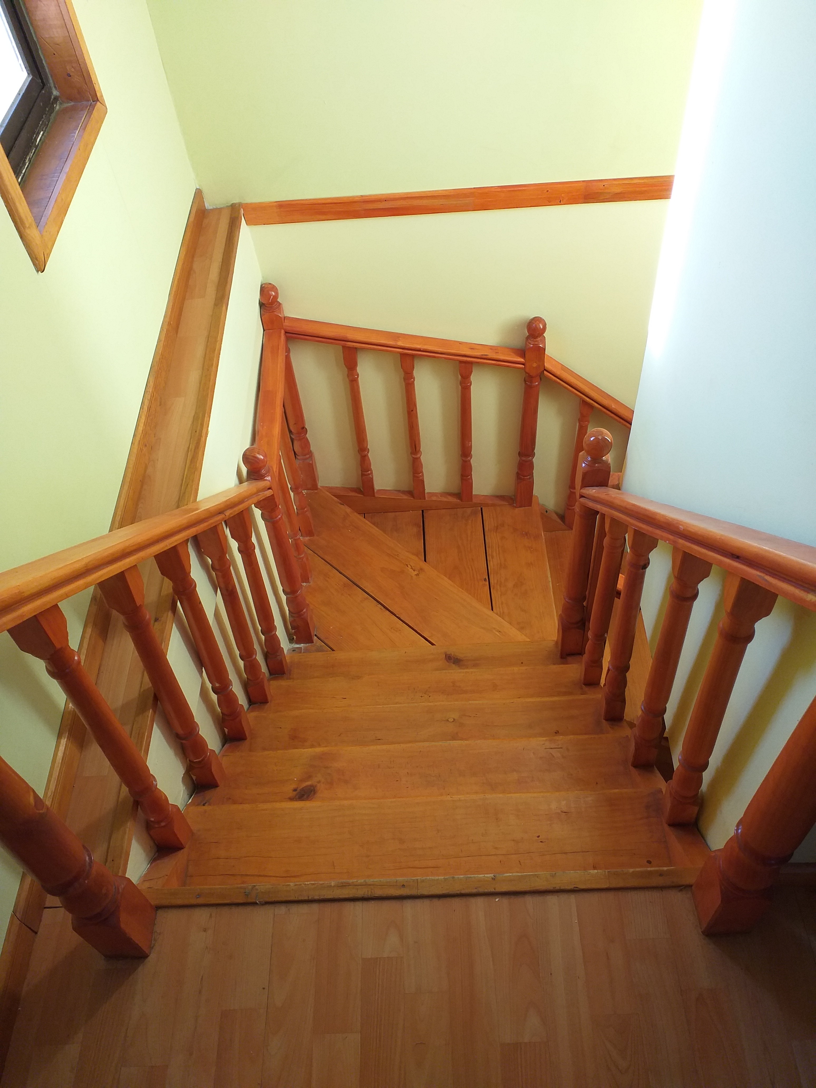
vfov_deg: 67.3
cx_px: 408
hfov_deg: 53.1
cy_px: 544
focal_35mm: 26
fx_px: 817
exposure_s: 1/100
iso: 50
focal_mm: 3.6
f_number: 1.9
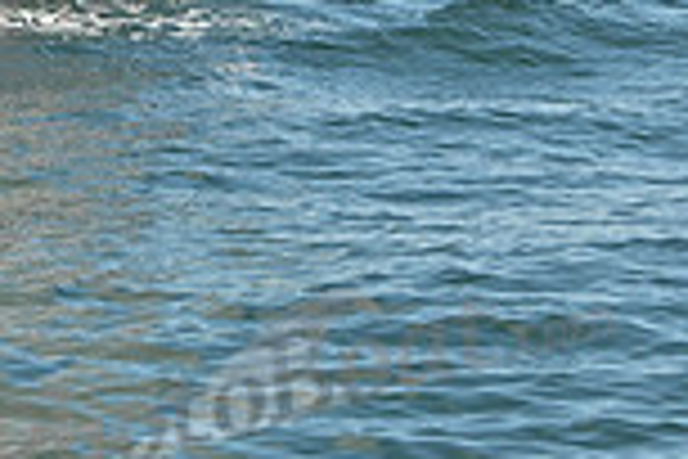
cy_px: -245
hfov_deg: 7.7
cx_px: -247
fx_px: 5064
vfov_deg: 5.1
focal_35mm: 265
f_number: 6.3
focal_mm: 70
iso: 250
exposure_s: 1/1600
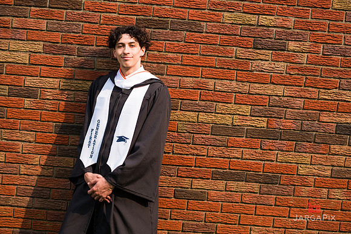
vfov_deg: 16.6
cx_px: 176
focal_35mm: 82
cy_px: 117
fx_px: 799
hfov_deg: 24.8
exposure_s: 1/1000
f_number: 3.2
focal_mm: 82
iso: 200
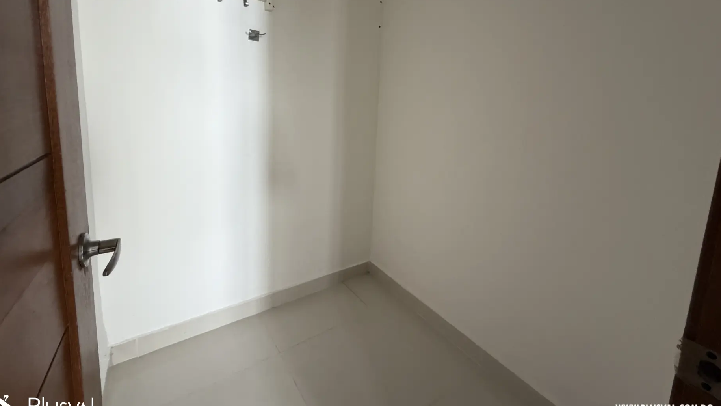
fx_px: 306
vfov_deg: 65.6
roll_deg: -2.2
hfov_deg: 99.3
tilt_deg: -8.2
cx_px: 350
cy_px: 140
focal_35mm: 16
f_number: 2.2
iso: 250
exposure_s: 1/121
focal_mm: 2.22
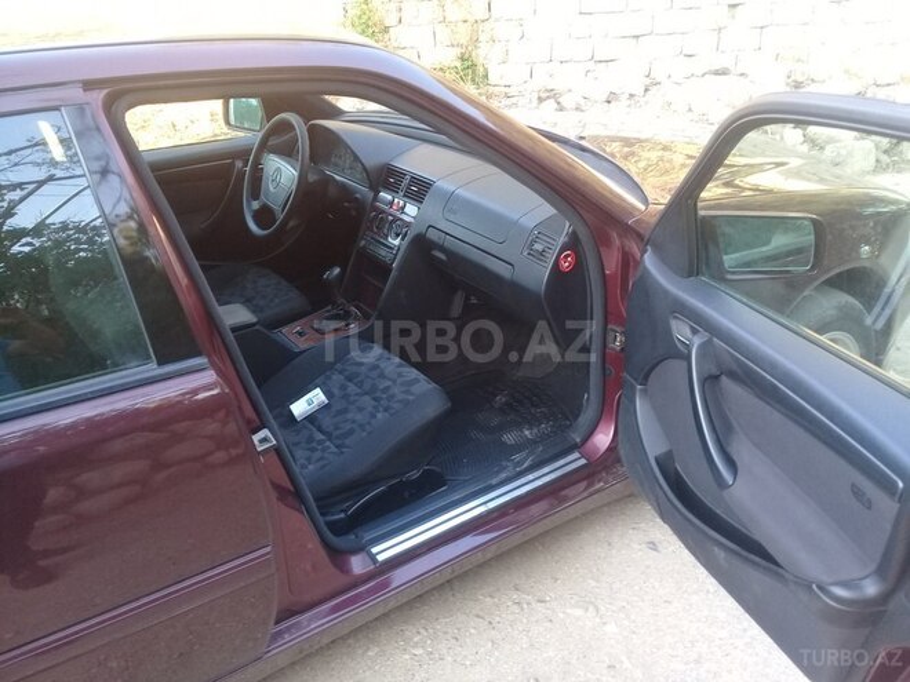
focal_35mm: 31
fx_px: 815
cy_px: 341
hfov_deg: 58.4
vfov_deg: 45.4
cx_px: 455
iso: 64
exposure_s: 1/33
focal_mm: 3.3
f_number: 2.2
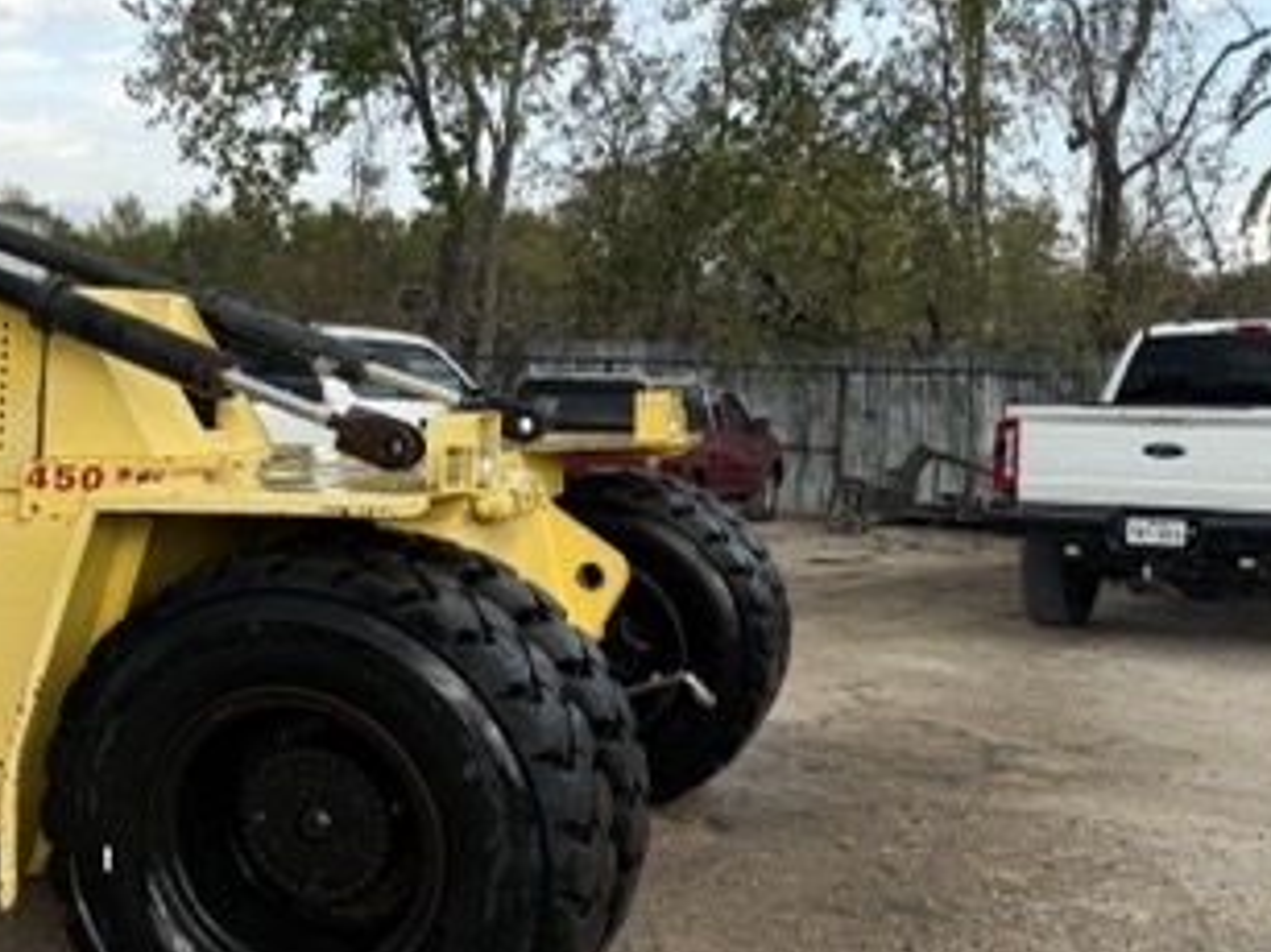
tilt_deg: -2.5
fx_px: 1835
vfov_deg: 29.1
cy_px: 455
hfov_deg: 34.7
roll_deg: -0.4
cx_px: 0
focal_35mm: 50
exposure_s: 1/1770
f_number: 1.78
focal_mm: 6.76
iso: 80
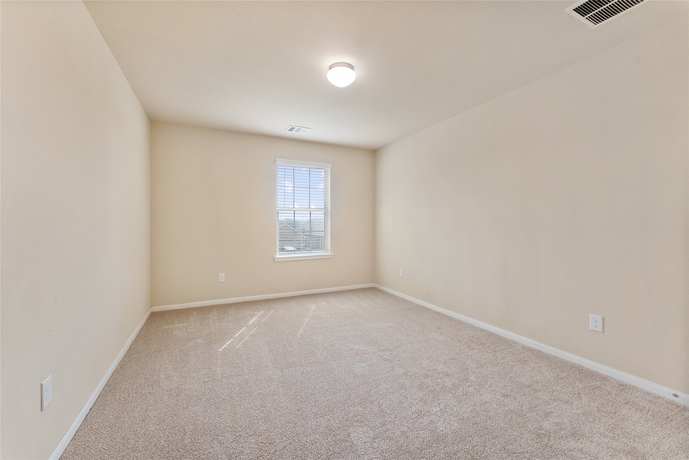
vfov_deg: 81.3
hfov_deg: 104.2
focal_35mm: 14
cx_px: 344
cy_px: 230
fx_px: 268
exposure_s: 1/25
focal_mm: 14
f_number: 8
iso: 800
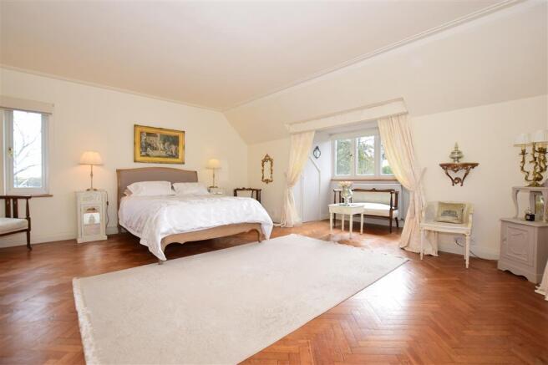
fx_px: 228
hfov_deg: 100.4
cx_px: 274
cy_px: 182
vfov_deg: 77.3
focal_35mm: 15
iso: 400
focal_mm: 10
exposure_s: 1/80
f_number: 5.6
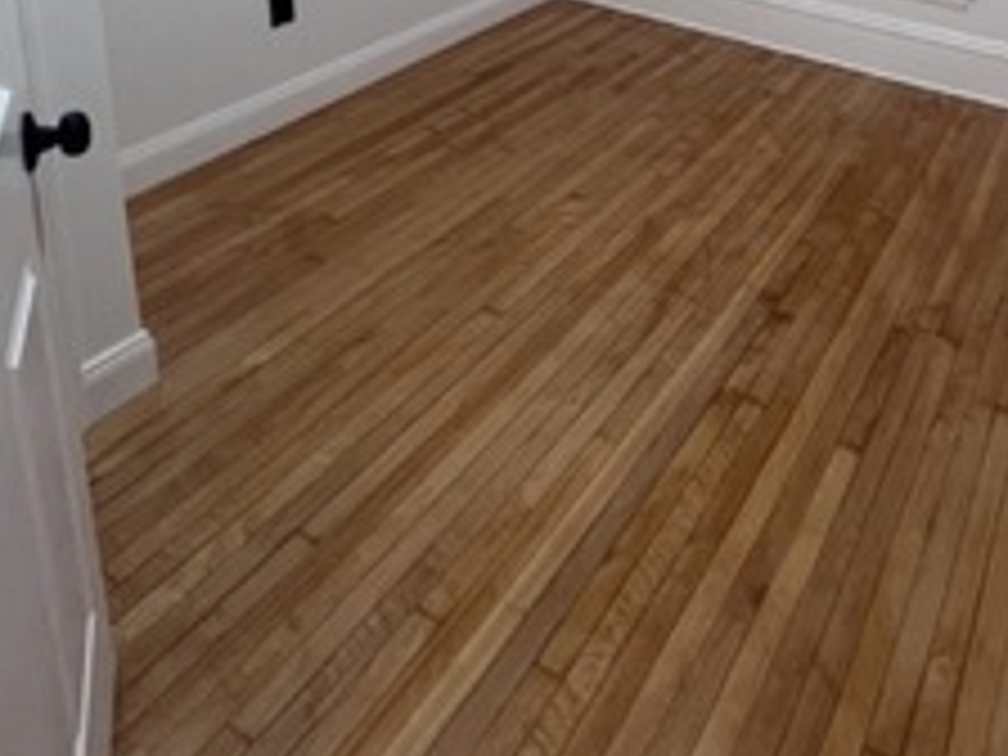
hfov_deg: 57.2
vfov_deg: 39.1
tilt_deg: -14.1
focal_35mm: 29
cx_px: 803
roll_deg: -3.8
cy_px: -86
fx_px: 844
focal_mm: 1.57
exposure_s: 1/60
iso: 160
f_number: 1.8
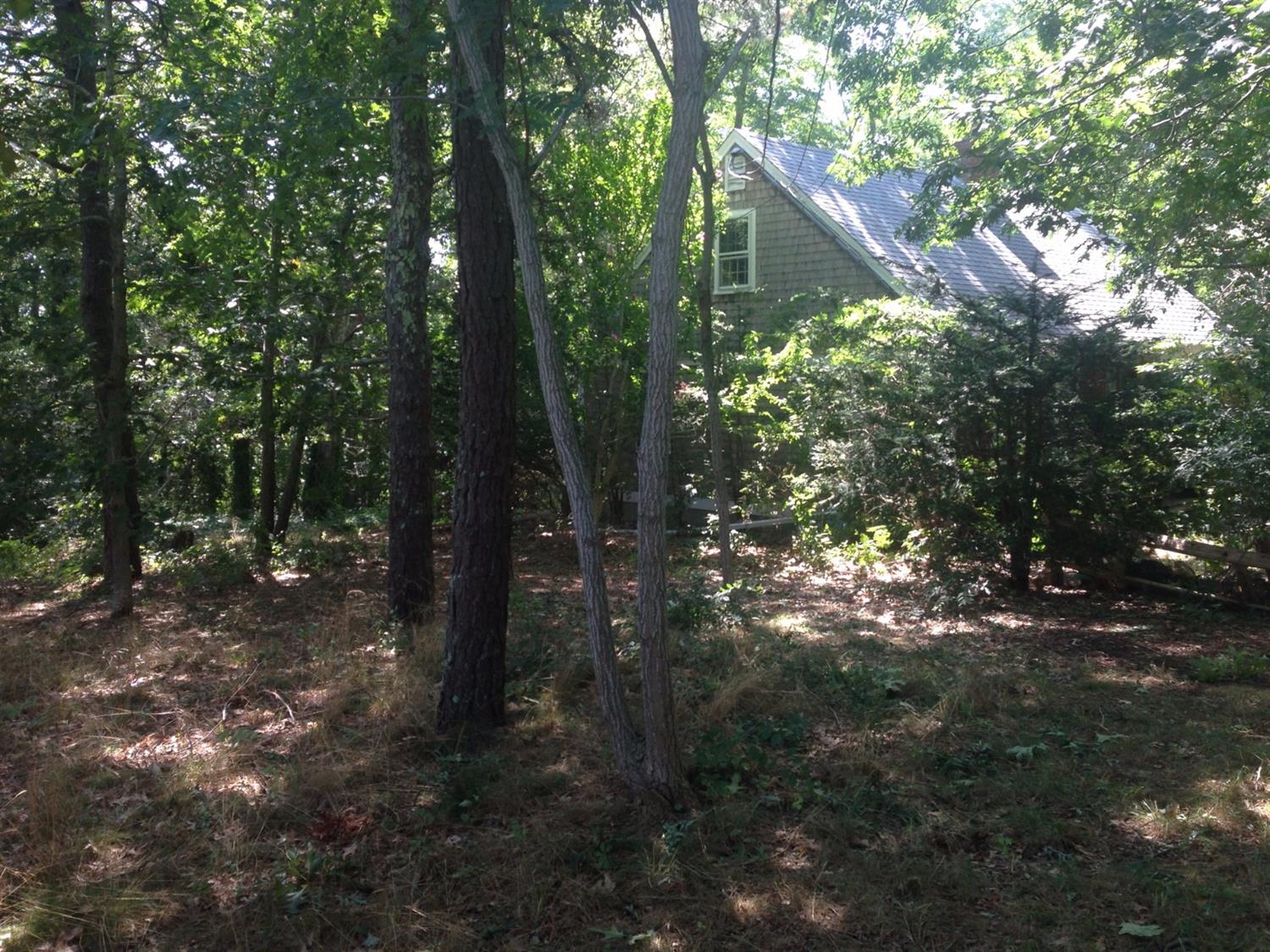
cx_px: 635
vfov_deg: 42.9
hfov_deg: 55.4
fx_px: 1210
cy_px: 476
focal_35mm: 33
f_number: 2.4
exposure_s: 1/120
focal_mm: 4.12
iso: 80
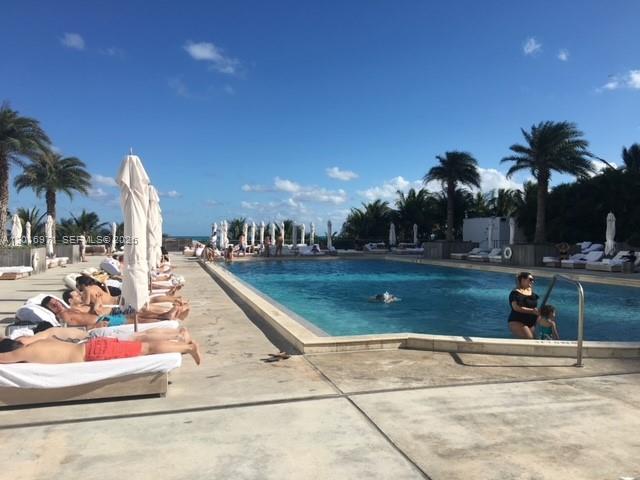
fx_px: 536
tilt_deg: -2.0
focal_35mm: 29
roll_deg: -0.6
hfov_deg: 61.7
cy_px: 240
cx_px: 320
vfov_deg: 48.2
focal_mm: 4.15
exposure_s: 1/2262
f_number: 2.2
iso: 25
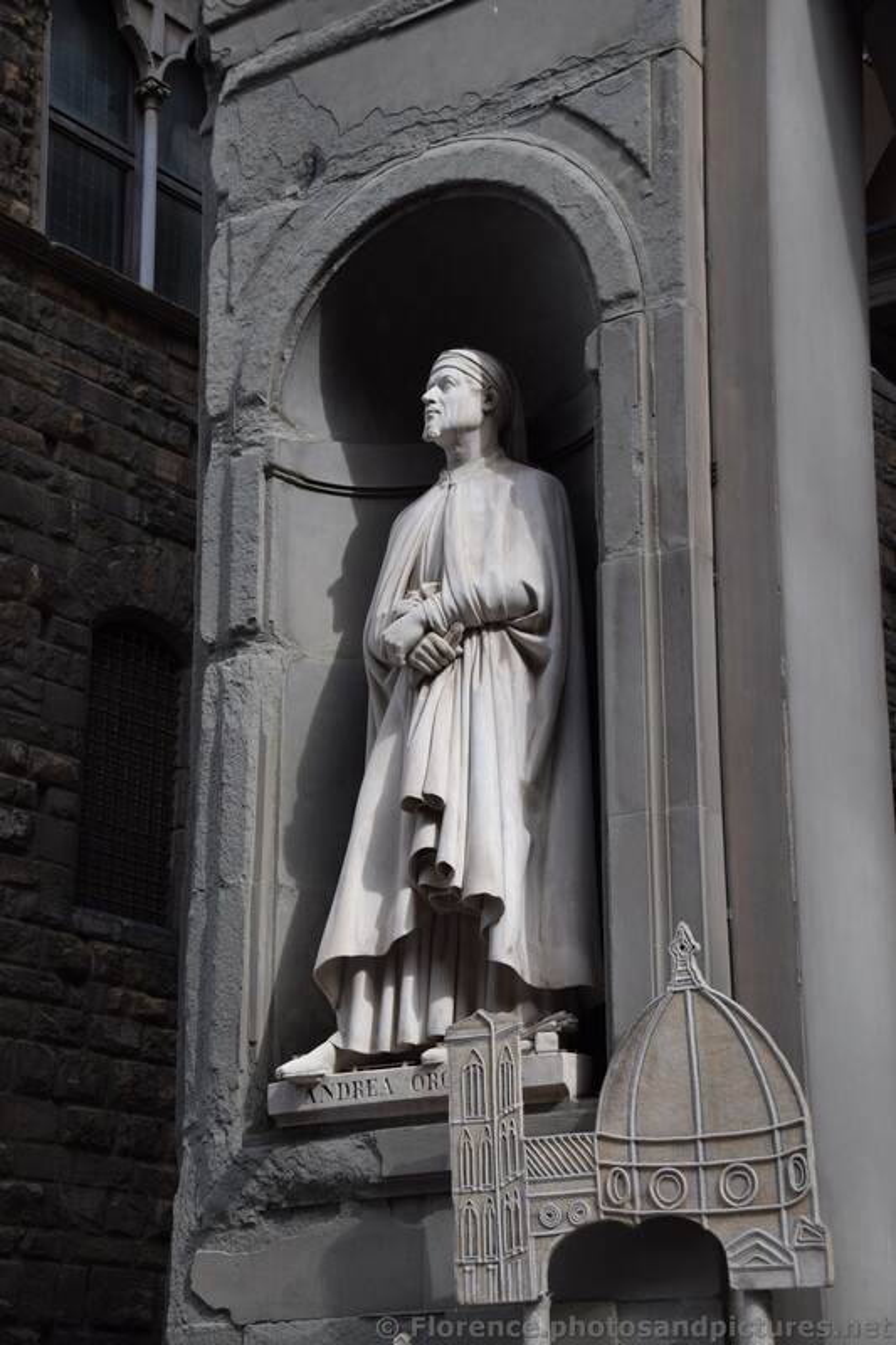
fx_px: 2465
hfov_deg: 20.6
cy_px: 672
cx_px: 448
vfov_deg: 30.5
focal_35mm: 66
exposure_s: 1/250
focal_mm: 44
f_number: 8
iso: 220
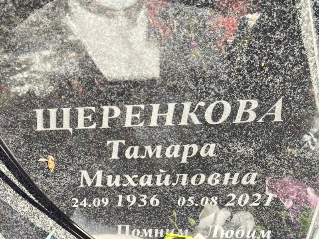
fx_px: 461
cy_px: 120
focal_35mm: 50
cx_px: 160
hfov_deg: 38.2
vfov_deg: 29.1
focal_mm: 4.71
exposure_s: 1/120
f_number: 1.7
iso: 50
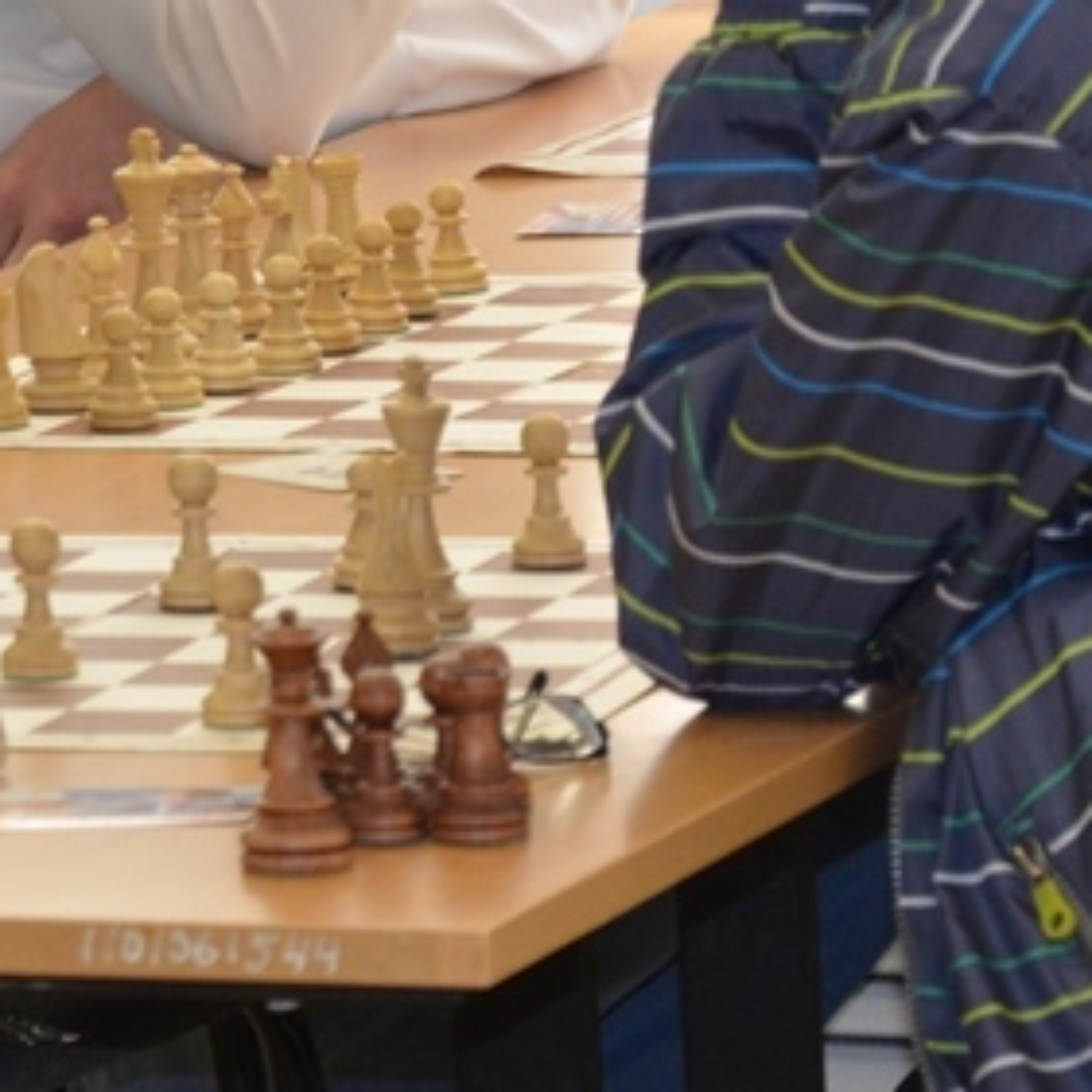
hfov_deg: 4.2
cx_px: -241
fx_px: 14883
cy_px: 113
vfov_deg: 4.2
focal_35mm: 417
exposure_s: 1/60
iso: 900
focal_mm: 90
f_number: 5.6
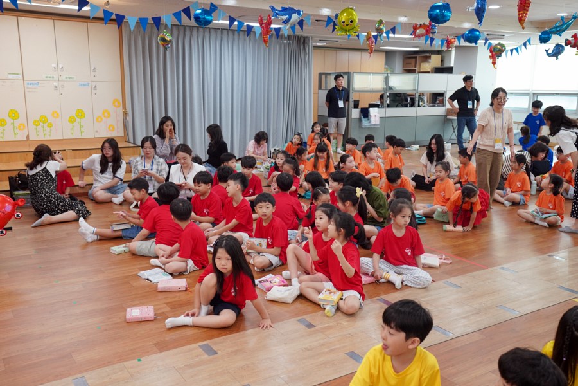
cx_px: 289
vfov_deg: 37.9
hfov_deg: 54.4
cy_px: 193
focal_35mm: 35
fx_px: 562
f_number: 4
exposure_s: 1/160
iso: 1600
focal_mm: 35
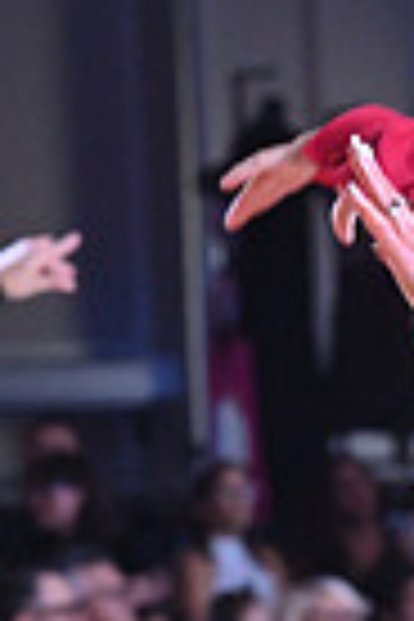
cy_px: 832
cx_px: 763
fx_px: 11971
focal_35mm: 694
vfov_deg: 3.0
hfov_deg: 2.0
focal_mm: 165
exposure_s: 1/400
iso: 4000
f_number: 8
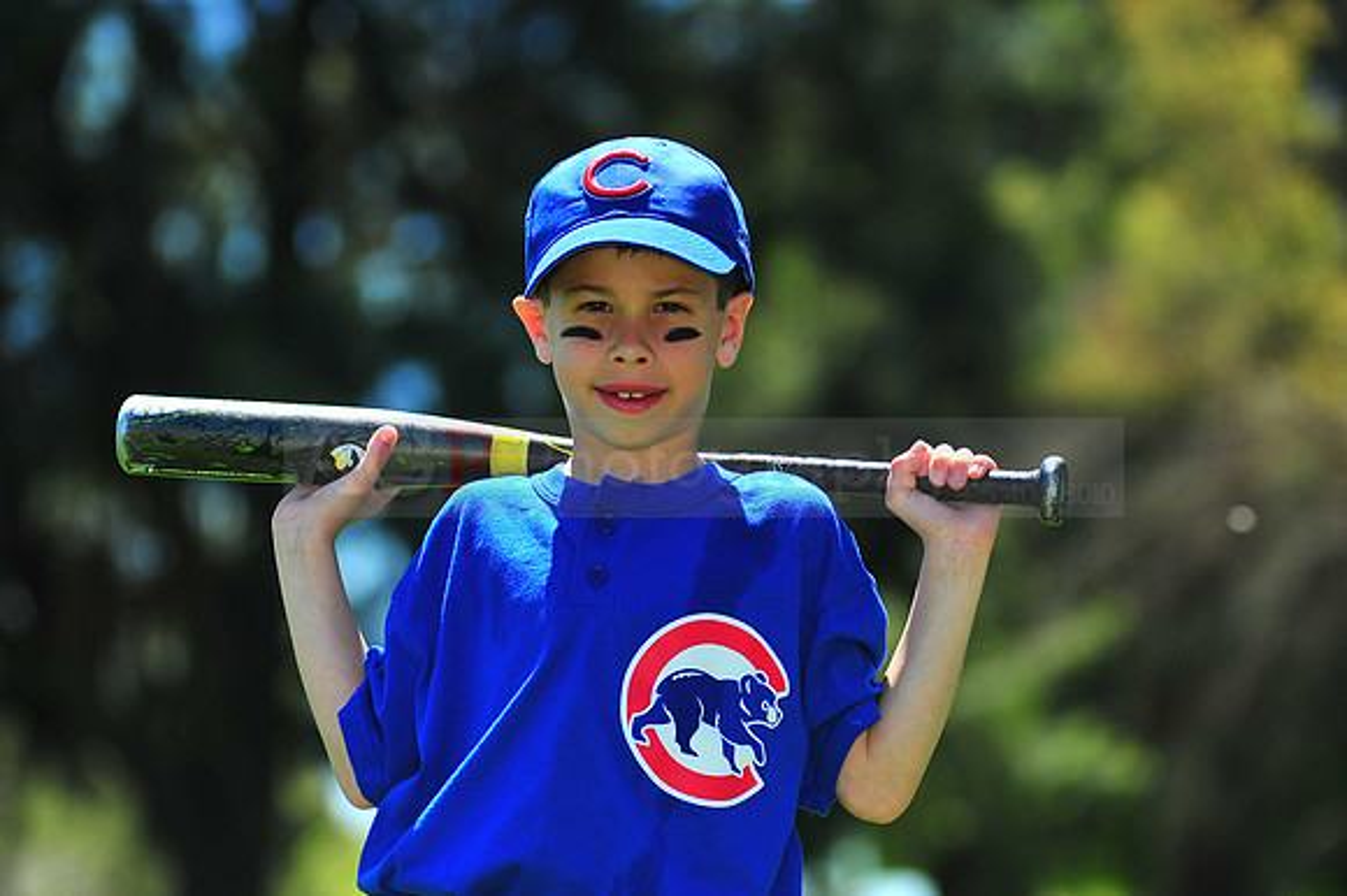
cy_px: 448
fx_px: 6731
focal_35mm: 180
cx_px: 674
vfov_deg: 7.6
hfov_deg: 11.4
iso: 200
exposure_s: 1/1000
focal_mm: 180
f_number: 5
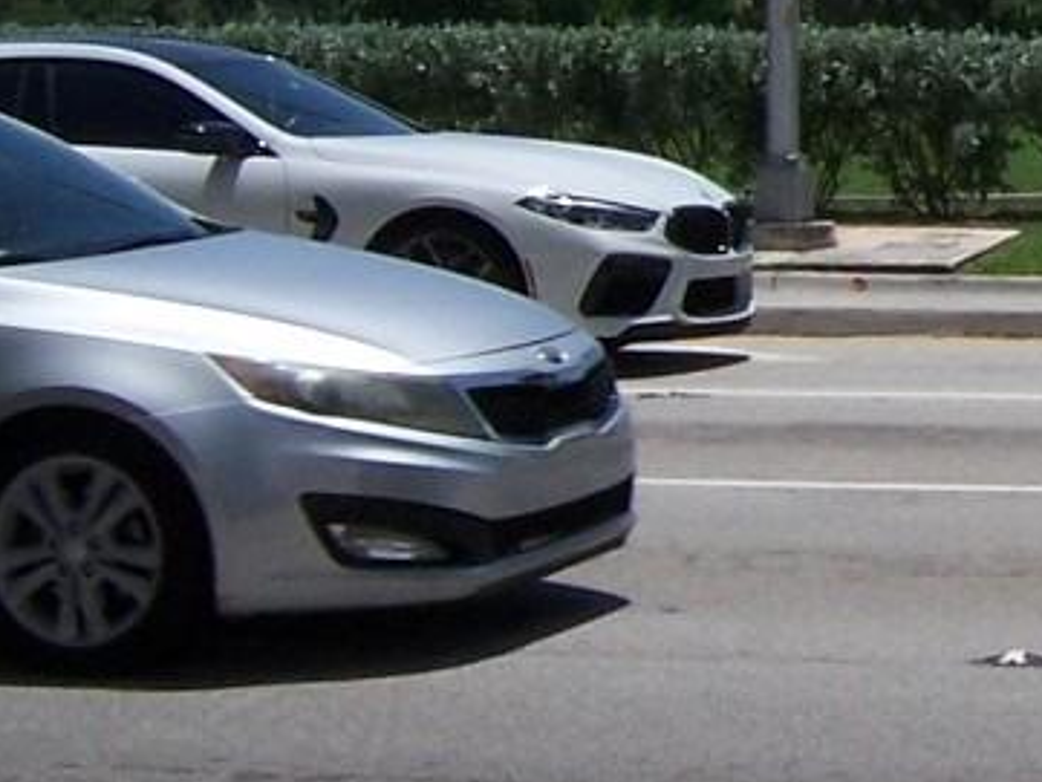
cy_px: -98
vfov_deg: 10.3
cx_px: 1495
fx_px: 4276
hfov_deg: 13.2
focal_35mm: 142
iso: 80
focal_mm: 5.5
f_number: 5.6
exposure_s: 1/1000
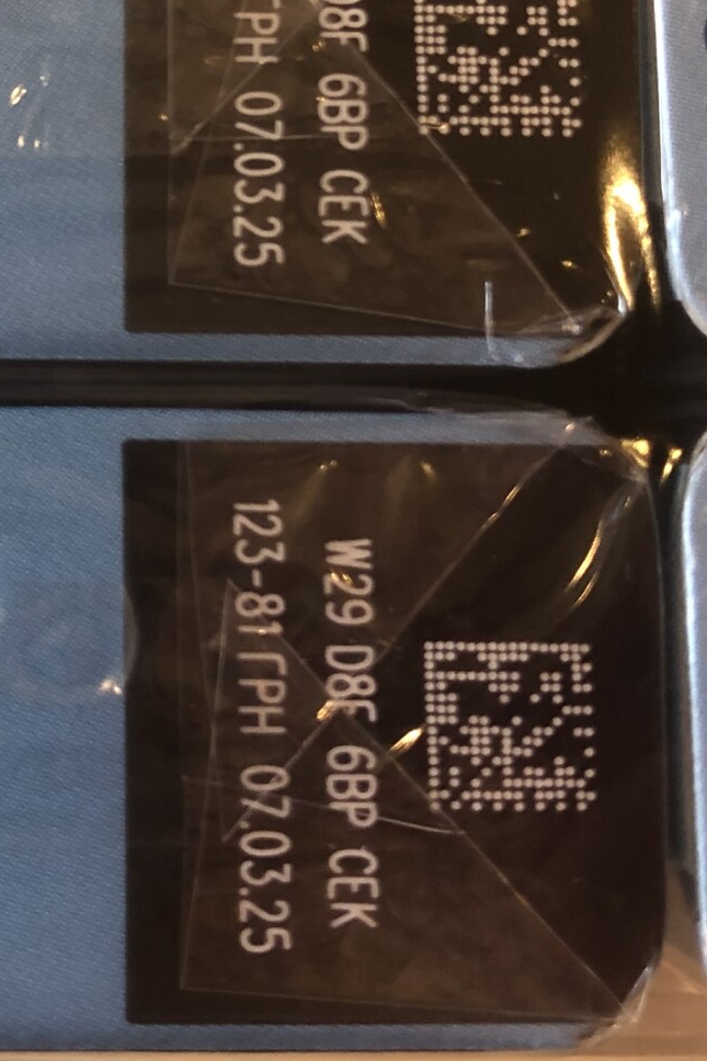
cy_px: 132
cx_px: -65
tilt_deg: -84.0
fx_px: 2269
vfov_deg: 25.6
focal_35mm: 77
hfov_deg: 17.2
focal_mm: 4
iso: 40
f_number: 1.8
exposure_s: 1/17
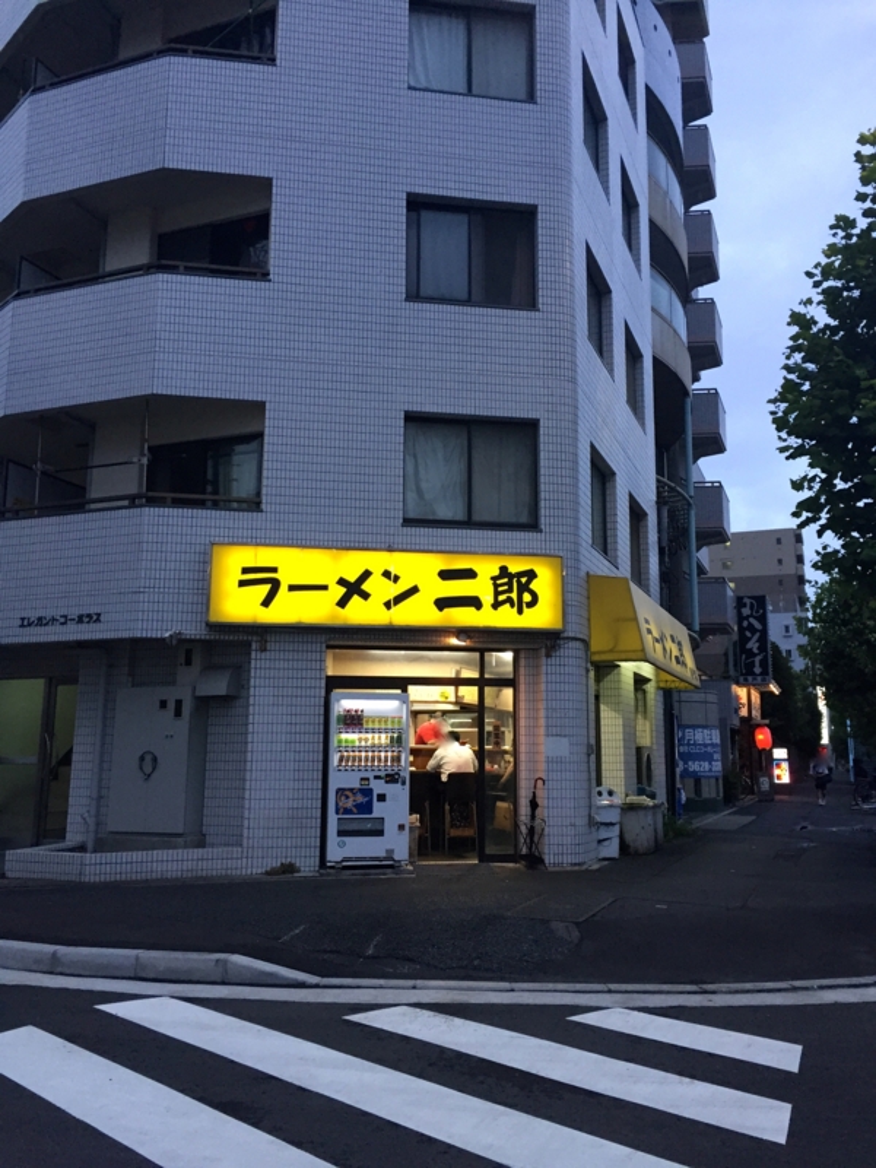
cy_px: 584
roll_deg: -0.2
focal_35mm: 29
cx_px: 438
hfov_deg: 48.2
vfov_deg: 61.7
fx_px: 979
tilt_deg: +10.1
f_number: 2.2
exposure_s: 1/30
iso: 50
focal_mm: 4.15
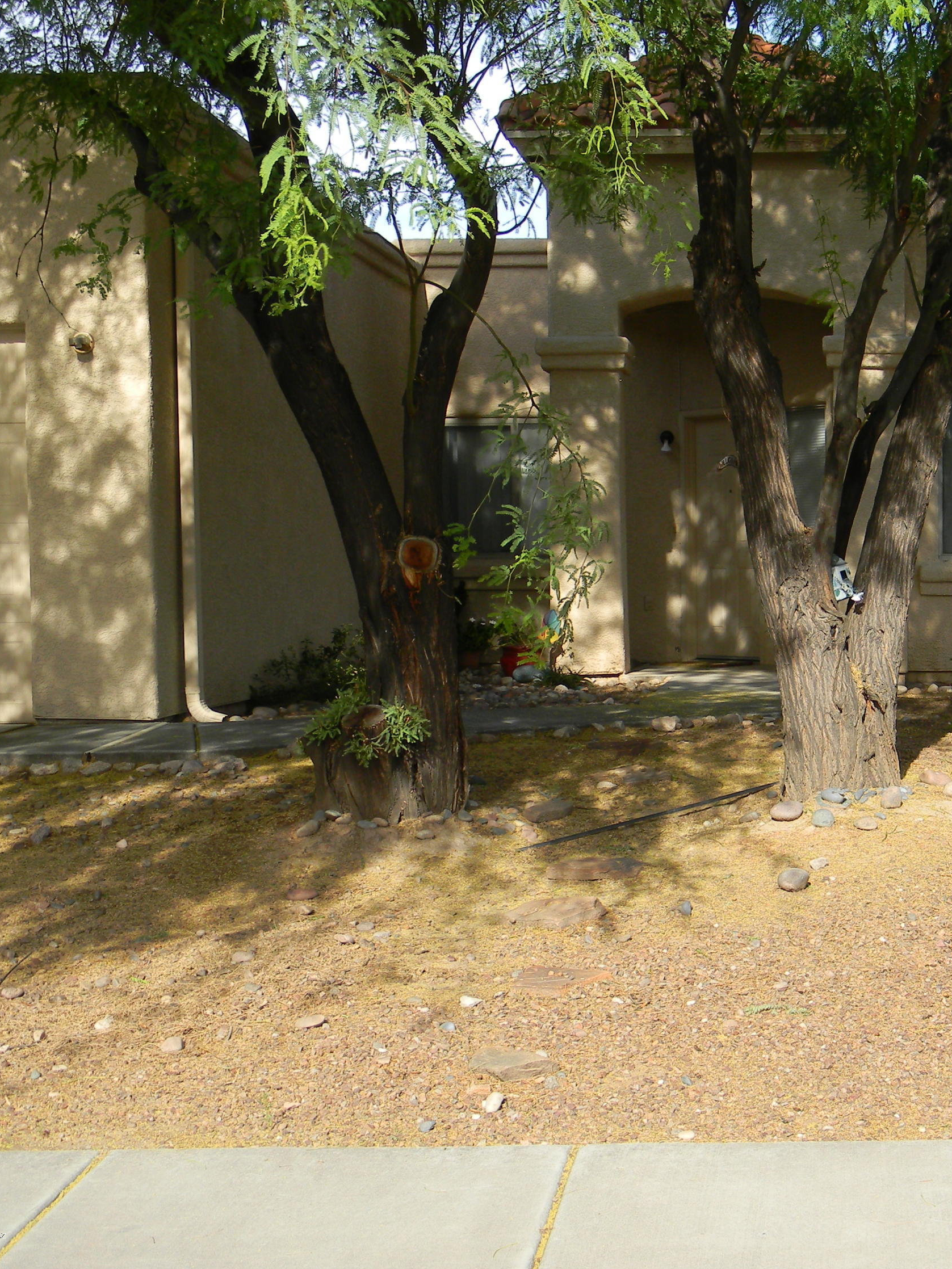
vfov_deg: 34.9
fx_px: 2017
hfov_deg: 25.9
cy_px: 637
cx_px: 804
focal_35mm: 55
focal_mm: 7.3
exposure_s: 1/394
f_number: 3.8
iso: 80
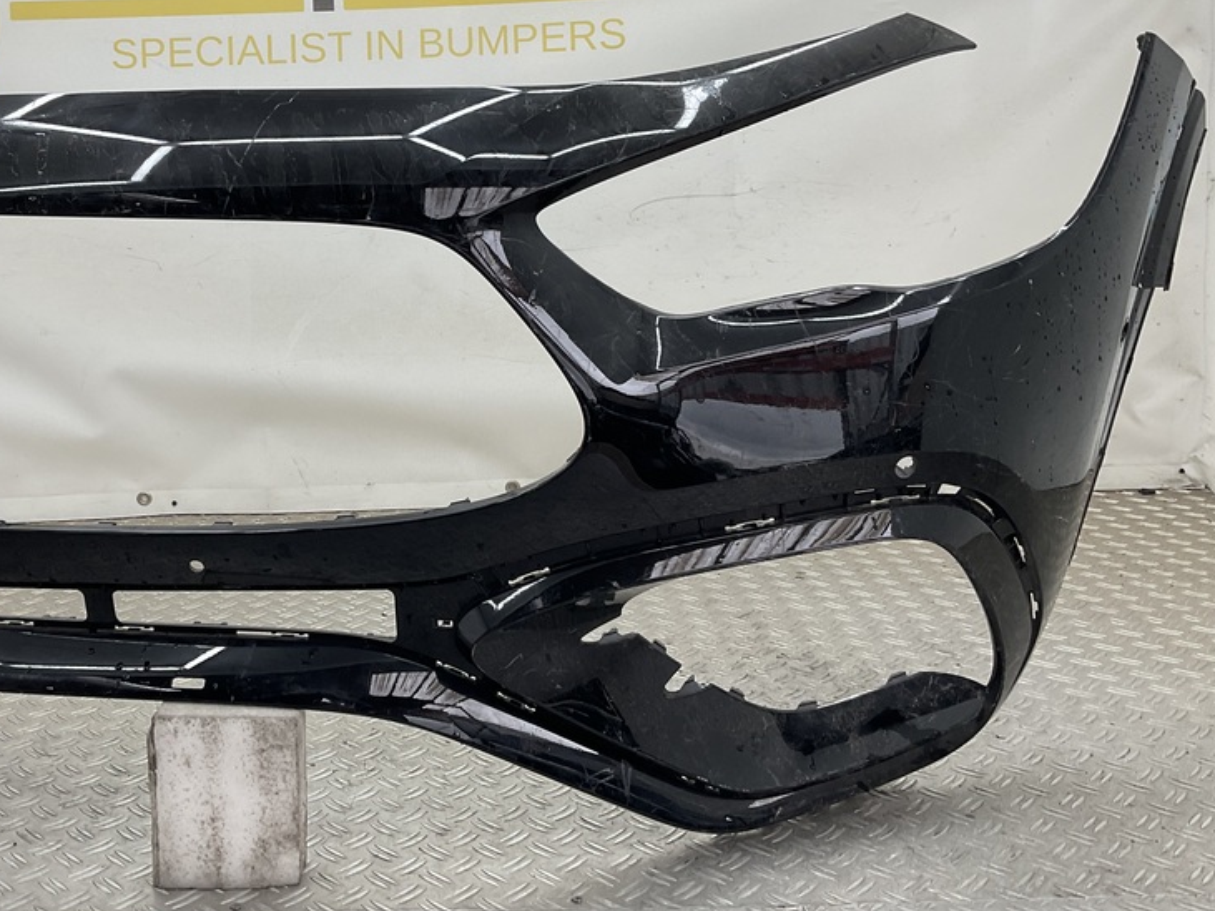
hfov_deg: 46.2
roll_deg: +0.8
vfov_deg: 35.8
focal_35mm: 40
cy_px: 361
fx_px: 1404
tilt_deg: -9.1
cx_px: 417
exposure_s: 1/100
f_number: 1.8
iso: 25
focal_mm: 3
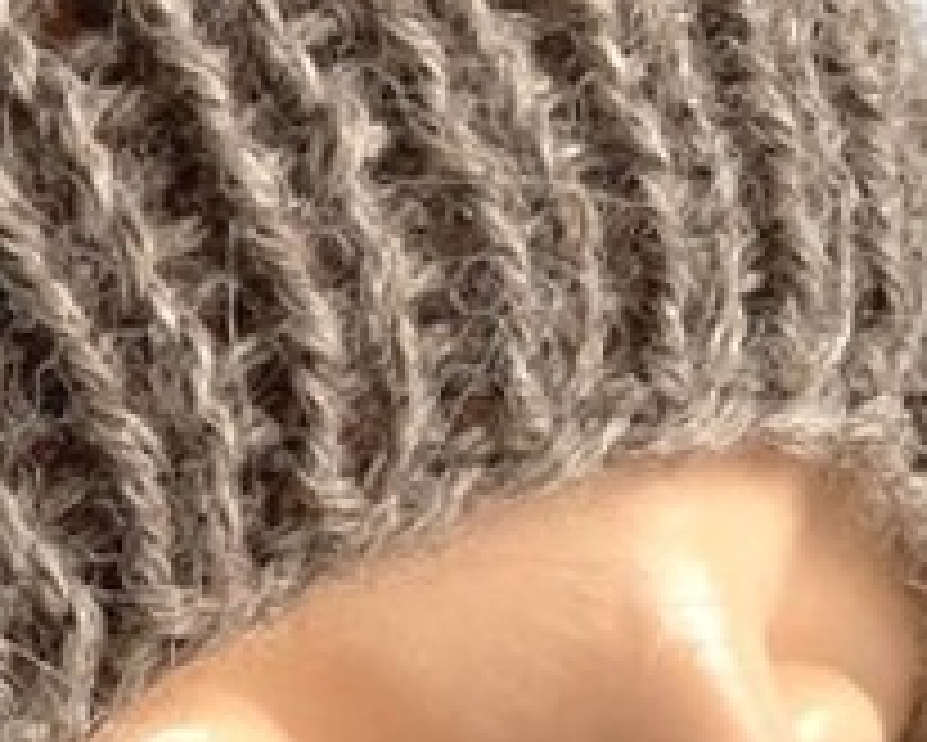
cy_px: 1646
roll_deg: +0.2
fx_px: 4062
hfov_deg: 12.6
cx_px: -243
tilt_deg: -9.0
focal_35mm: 148
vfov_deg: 9.5
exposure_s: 1/117
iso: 125
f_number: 1.6
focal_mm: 4.2
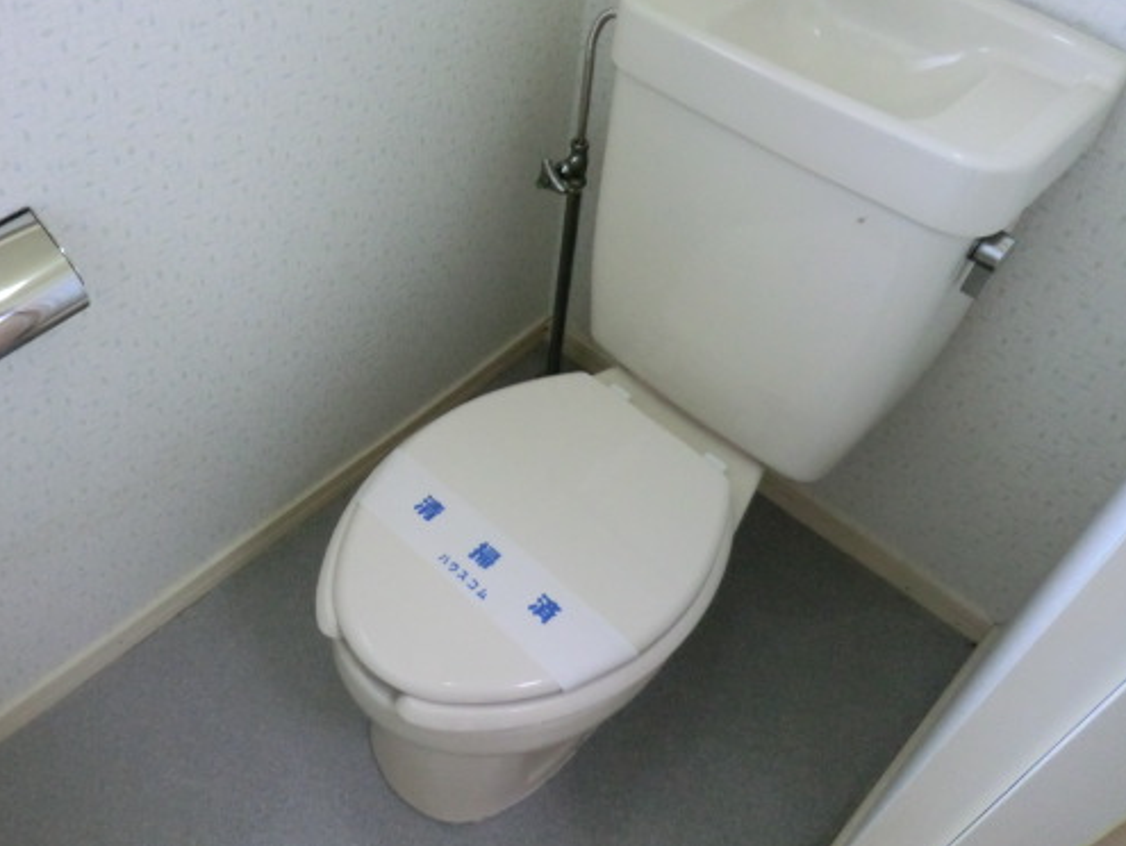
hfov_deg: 57.5
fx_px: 1009
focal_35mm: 31
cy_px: 334
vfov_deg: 45.2
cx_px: 414
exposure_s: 1/60
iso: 320
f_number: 3.2
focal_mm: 4.3
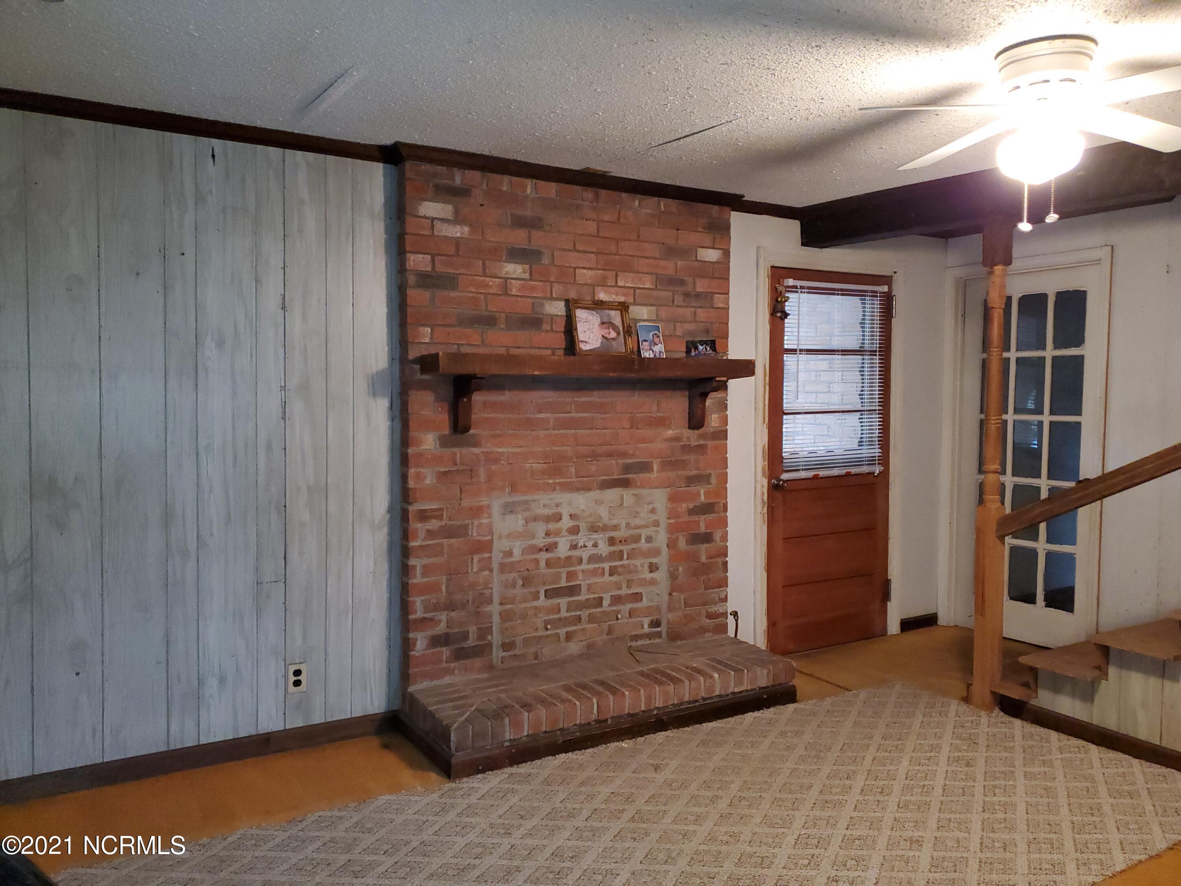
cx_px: 590
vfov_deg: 53.1
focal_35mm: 26
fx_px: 887
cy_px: 443
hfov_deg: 67.3
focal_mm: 4.3
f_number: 1.5
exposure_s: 1/24
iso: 500
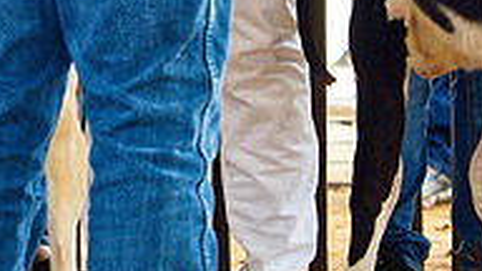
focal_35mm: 441
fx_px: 5636
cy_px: -260
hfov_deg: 4.9
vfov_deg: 2.7
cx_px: -181
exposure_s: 1/320
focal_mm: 67
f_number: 2.8
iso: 400
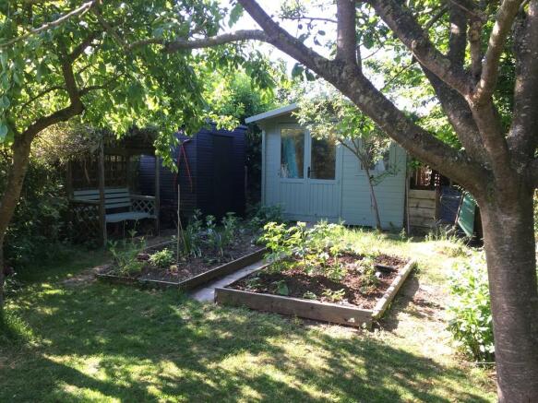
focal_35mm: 29
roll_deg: -0.3
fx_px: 451
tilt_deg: -6.3
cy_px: 202
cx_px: 269
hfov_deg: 61.7
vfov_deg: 48.2
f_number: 2.2
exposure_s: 1/131
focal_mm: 4.15
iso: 32
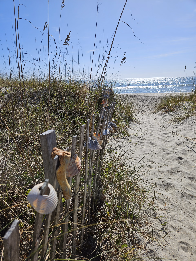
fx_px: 174
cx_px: 98
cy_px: 130
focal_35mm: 23
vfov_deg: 73.9
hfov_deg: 58.9
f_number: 1.8
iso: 25
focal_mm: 5.4
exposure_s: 1/3737
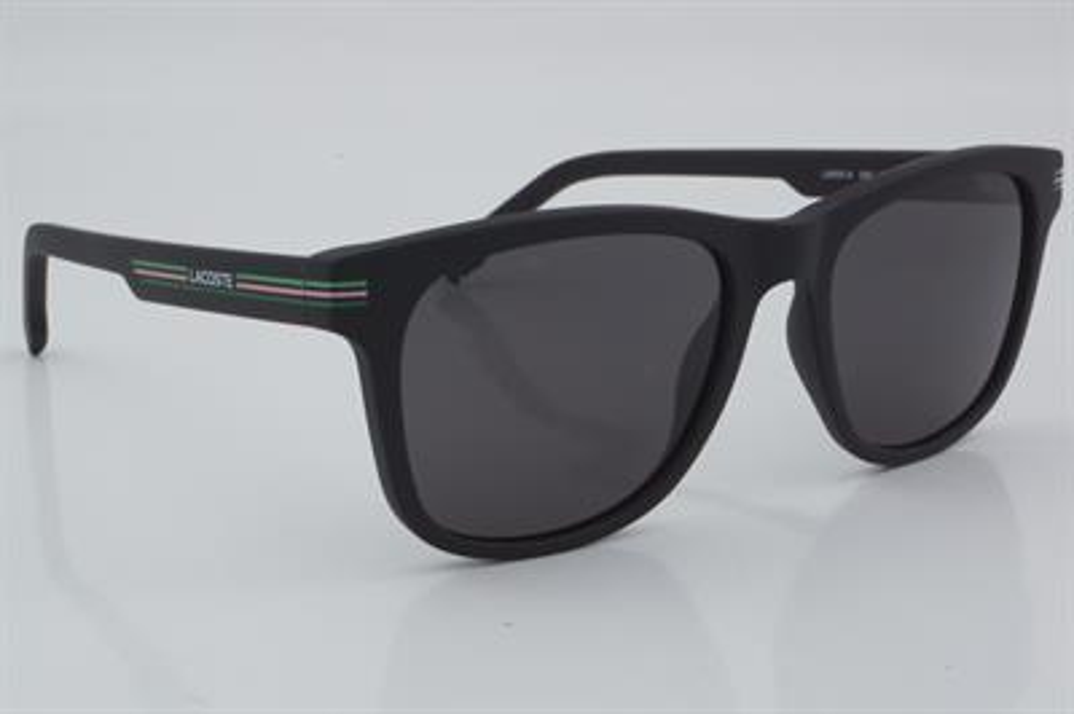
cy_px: 357
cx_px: 537
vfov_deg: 18.2
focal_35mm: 75
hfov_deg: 27.0
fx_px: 2236
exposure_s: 1/4
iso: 100
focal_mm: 50
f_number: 29
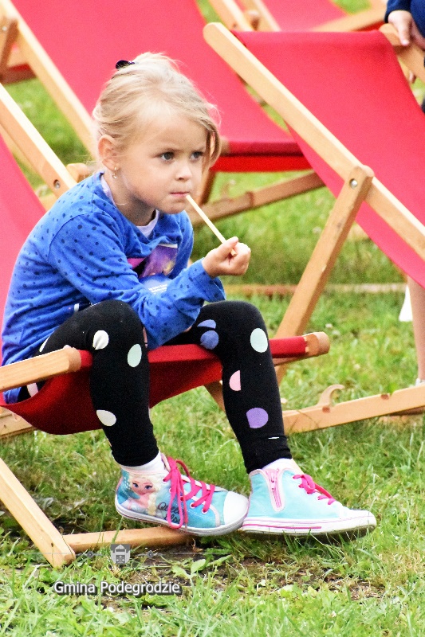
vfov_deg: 4.6
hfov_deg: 3.1
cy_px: 318
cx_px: 212
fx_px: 7972
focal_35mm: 450
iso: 25600
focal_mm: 300
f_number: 11
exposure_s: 1/4000
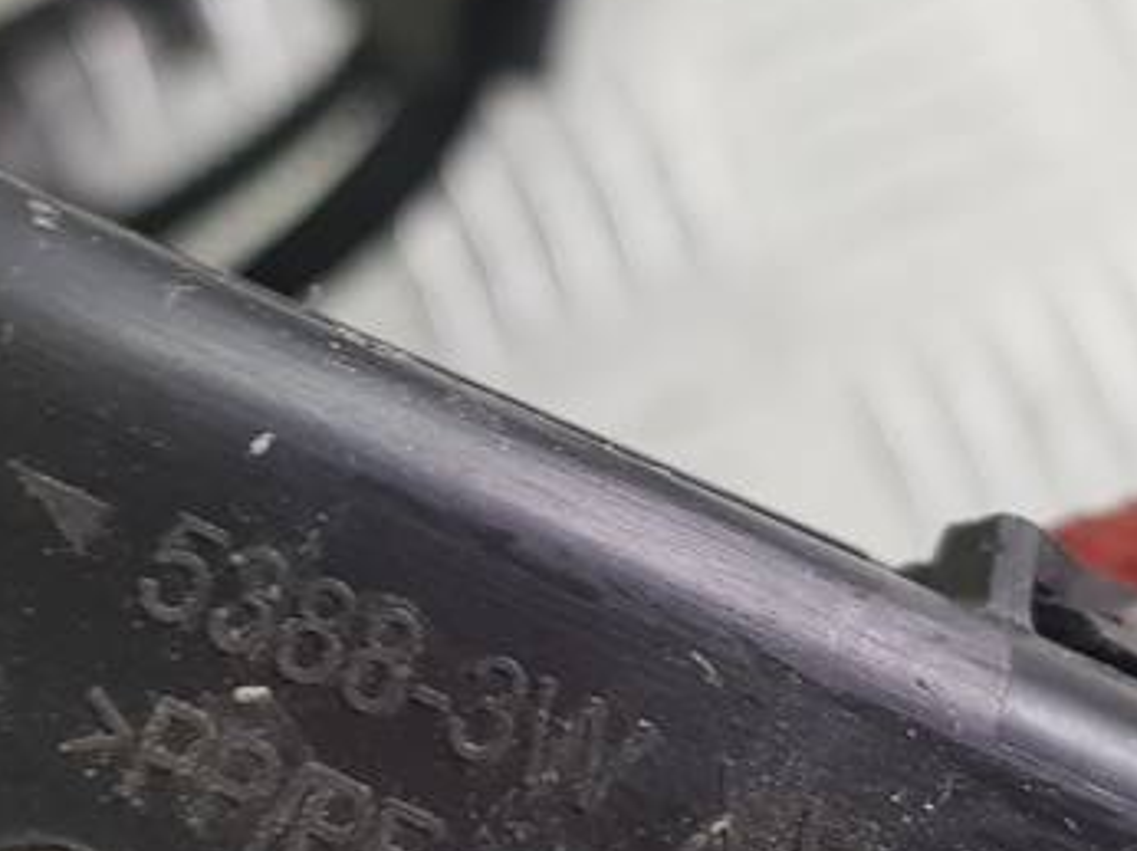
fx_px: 2527
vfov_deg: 19.1
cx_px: 434
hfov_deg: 25.3
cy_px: 529
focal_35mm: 77
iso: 80
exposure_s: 1/100
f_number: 1.7
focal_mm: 4.2
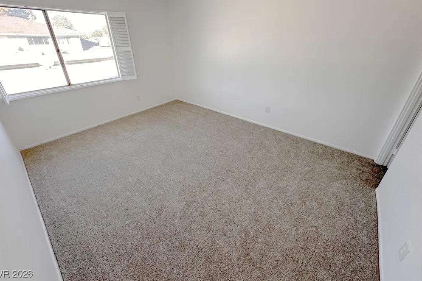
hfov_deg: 100.4
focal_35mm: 15
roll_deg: +0.1
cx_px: 207
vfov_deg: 76.9
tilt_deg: -24.7
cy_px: 120
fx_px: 176
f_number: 2.2
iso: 50
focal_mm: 2.22
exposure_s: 1/99
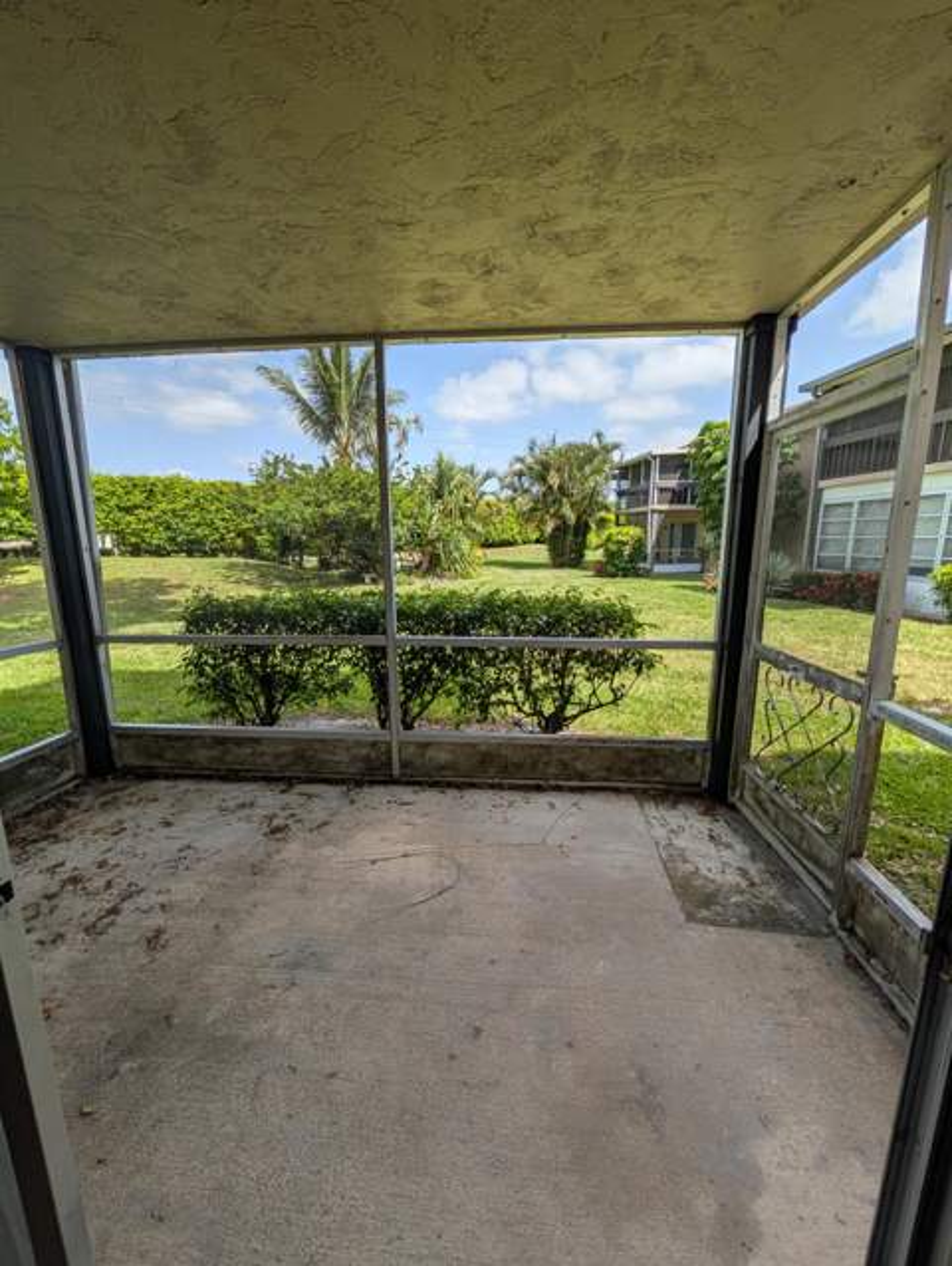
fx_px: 439
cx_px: 476
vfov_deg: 110.5
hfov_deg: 94.6
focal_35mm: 12
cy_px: 633
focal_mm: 2.02
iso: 57
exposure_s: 1/2252
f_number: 1.7
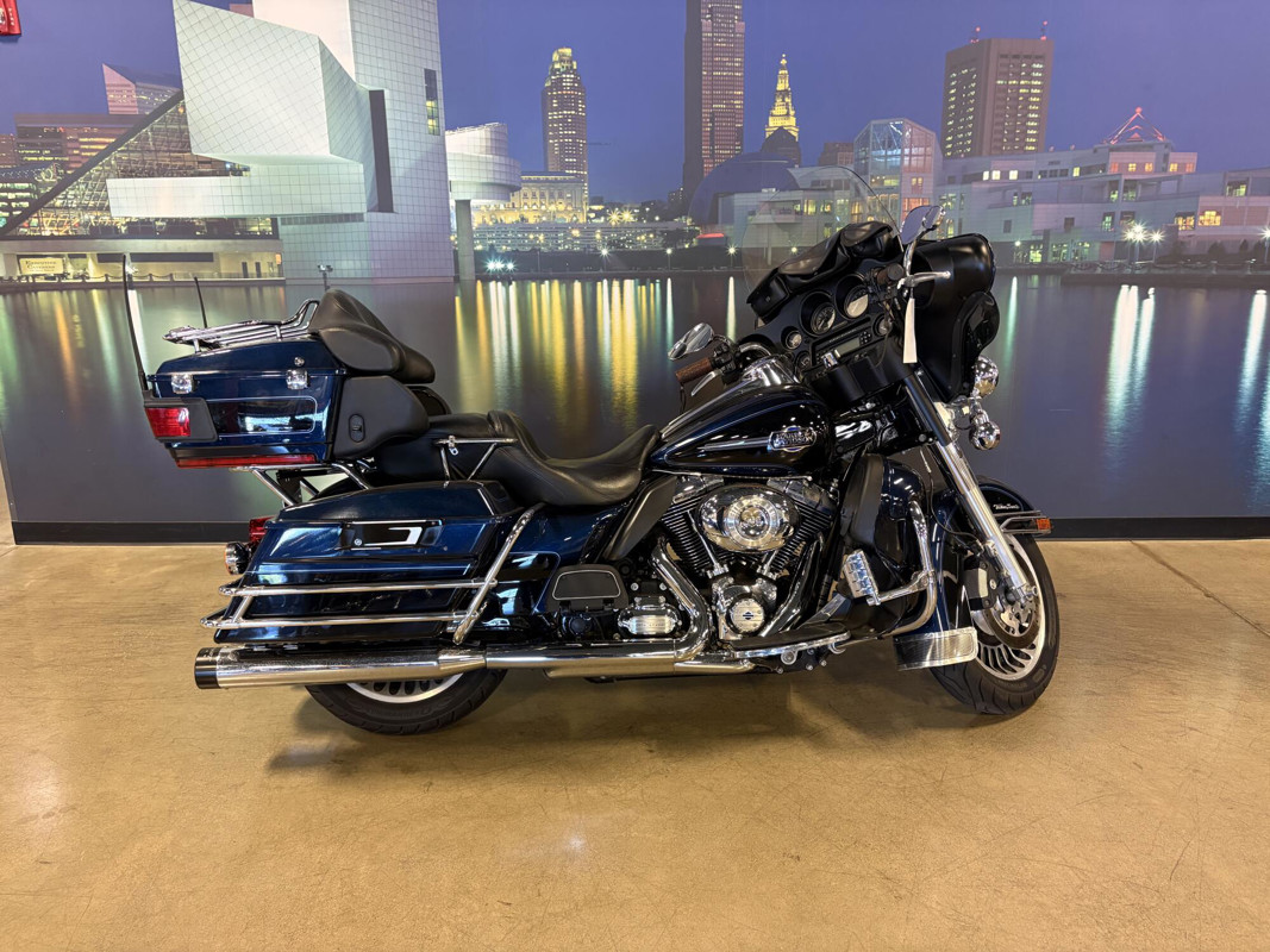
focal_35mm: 26
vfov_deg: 53.1
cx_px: 635
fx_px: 954
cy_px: 476
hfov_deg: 67.3
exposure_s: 1/60
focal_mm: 5.96
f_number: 1.6
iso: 320
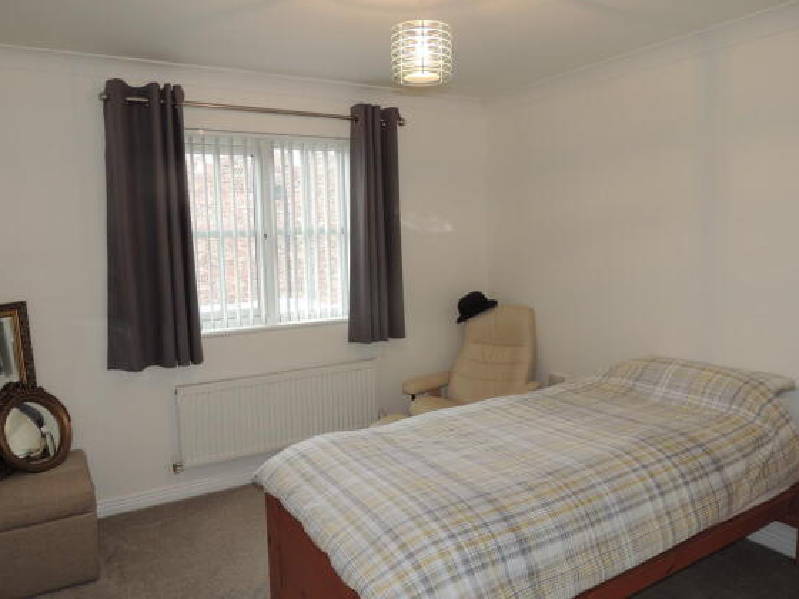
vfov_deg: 54.9
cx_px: 396
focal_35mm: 25
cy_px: 295
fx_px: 577
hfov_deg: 69.4
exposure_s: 1/40
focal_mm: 4.3
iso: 125
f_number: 3
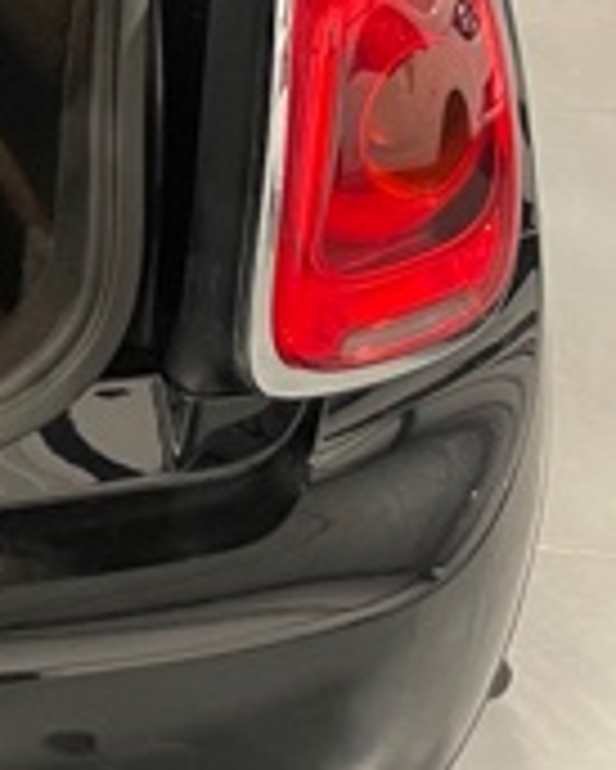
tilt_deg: -22.2
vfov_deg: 18.4
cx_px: -751
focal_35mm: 95
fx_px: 2163
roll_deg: +0.5
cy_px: -302
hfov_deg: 13.1
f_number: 1.6
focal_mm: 4.2
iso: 320
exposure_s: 1/50
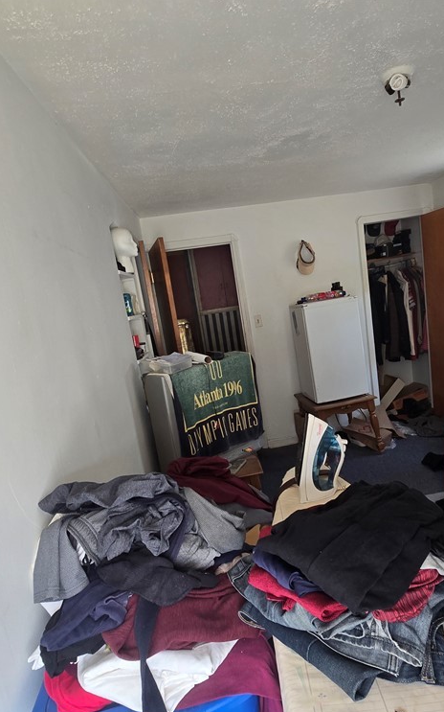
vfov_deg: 88.0
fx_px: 368
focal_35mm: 19
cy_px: 364
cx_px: 255
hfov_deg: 61.9
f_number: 2.2
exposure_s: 1/60
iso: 125
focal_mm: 2.2
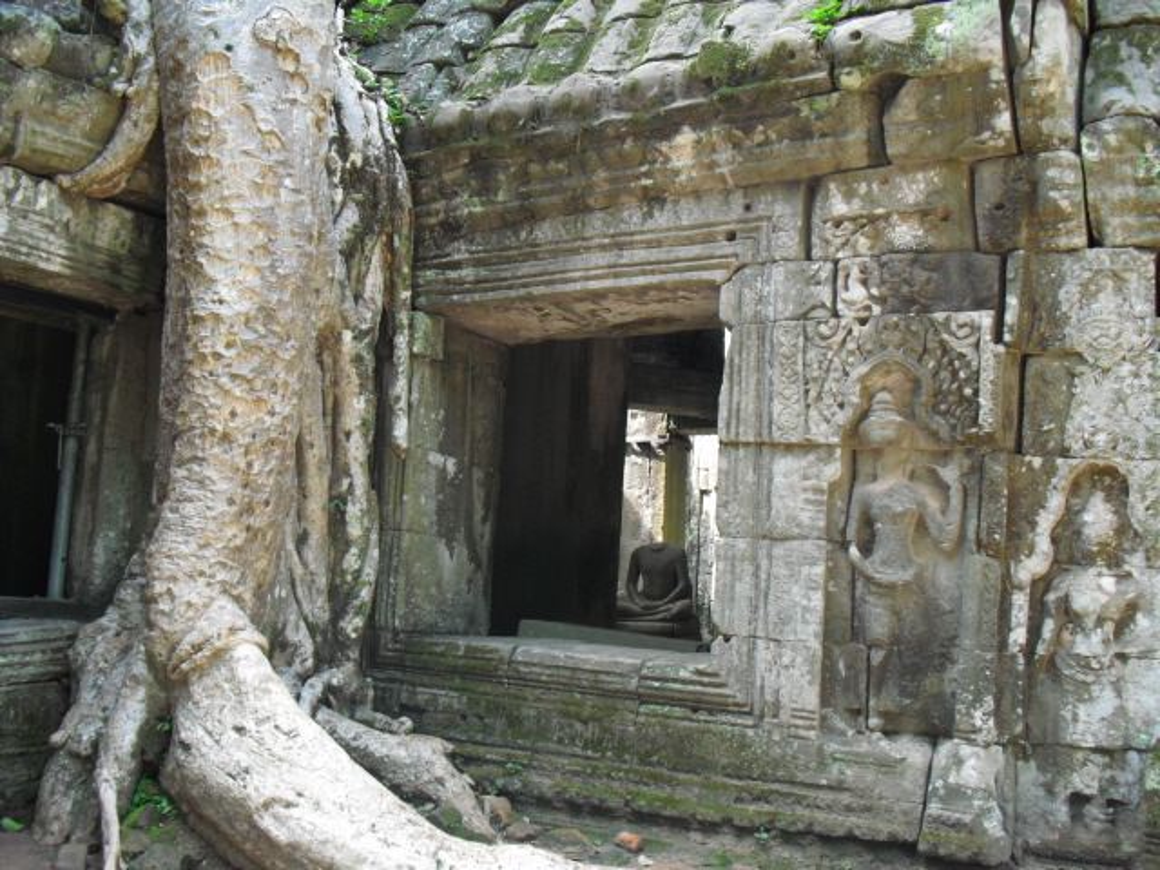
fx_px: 1206
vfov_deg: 39.7
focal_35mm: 36
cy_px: 435
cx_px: 580
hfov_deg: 51.4
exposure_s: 1/80
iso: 200
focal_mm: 6.3
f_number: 3.1
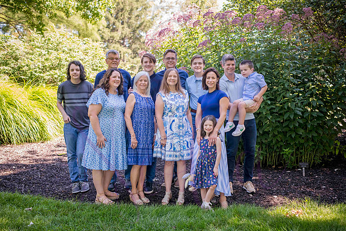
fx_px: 481
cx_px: 173
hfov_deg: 39.6
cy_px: 116
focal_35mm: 50
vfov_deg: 27.0
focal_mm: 50
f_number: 3.2
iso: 400
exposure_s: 1/320
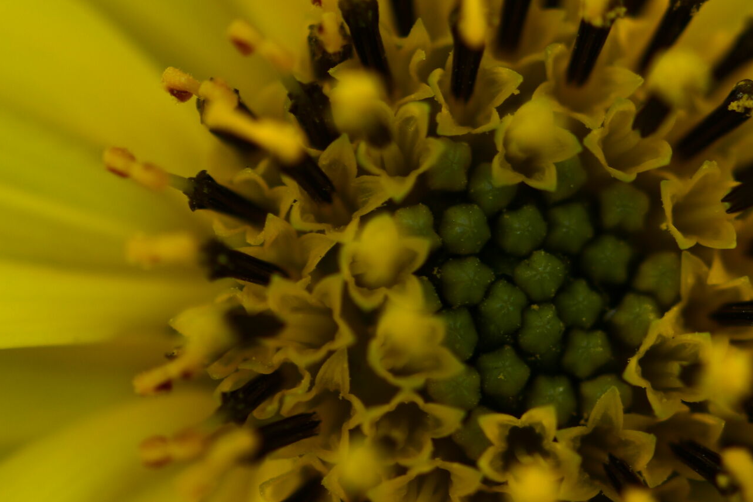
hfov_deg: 7.0
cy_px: 258
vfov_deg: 4.7
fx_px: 6149
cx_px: 474
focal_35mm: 294
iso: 100
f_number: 5.6
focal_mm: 105
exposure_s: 1/125
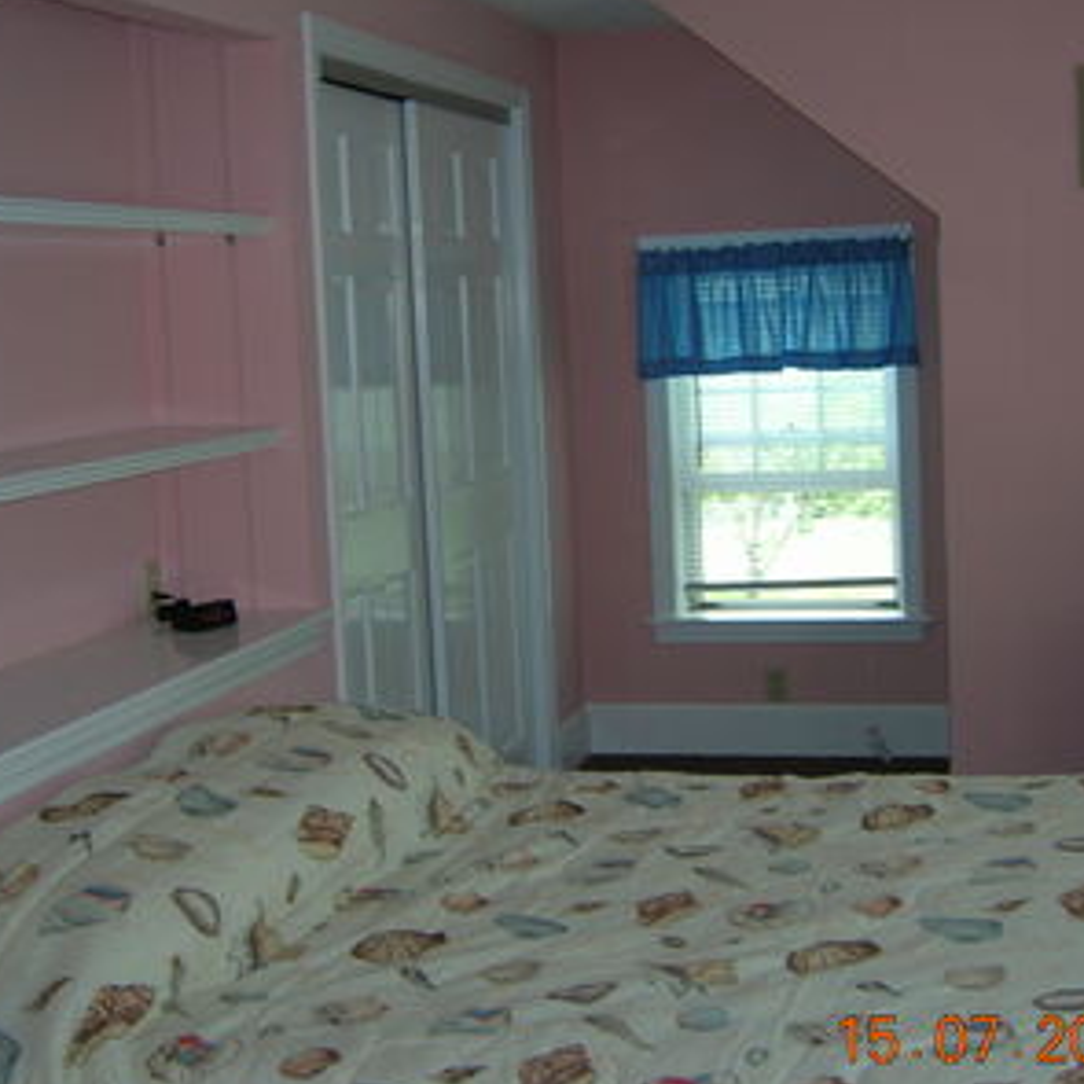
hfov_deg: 33.4
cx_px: 570
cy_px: 494
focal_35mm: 51
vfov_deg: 33.4
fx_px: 1807
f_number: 2.9
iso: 50
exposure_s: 1/30
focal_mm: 5.7
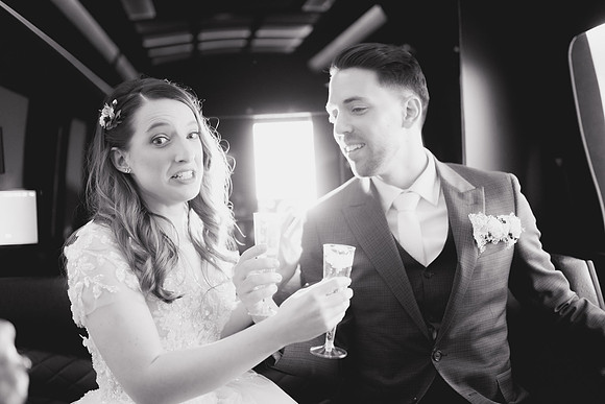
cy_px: 202
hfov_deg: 47.5
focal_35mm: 41
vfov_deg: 32.7
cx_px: 302
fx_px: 687
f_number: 1.4
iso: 1250
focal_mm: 35
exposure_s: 1/200
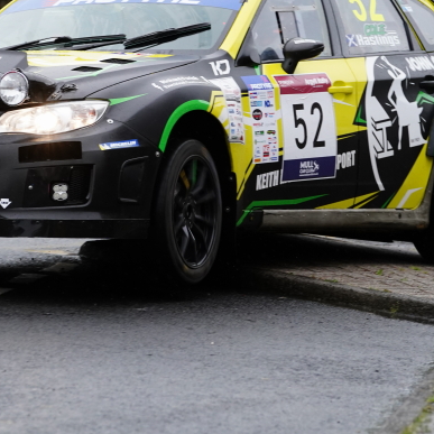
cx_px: 151
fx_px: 5078
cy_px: 101
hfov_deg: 4.9
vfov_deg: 4.9
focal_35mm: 358
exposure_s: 1/400
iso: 2000
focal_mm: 181
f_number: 4.5
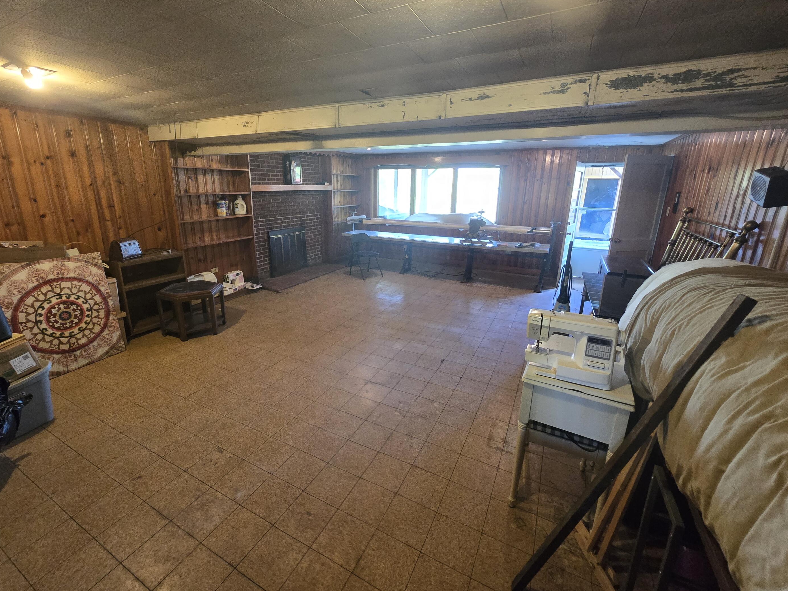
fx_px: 319
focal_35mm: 14
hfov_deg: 101.9
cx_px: 367
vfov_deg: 85.6
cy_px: 279
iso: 800
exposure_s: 1/60
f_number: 2.2
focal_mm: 2.2
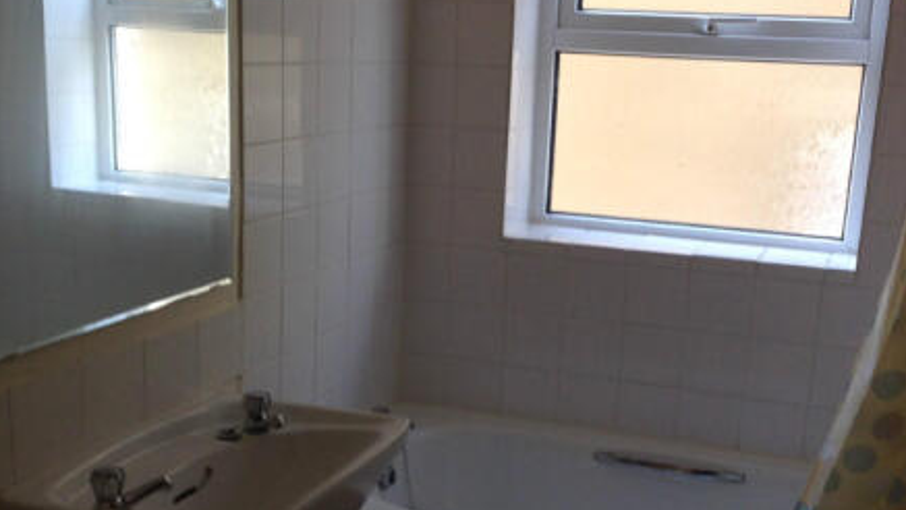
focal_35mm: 51
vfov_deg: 23.5
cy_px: 291
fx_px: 1225
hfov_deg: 40.4
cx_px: 534
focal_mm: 4.28
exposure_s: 1/120
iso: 80
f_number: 2.4
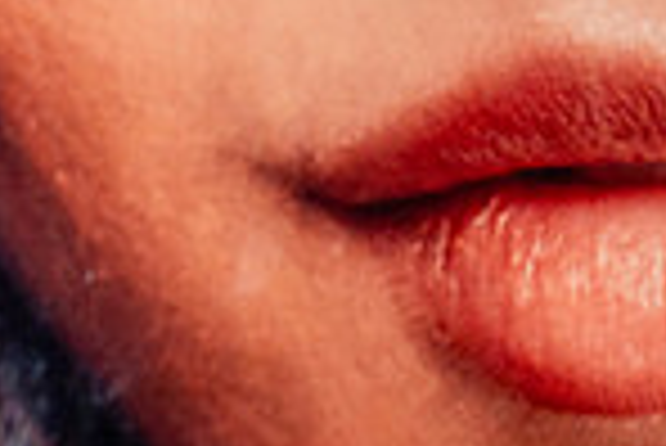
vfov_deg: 5.0
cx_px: -464
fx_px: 5074
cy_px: 854
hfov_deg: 7.3
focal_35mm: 274
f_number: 4
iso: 1000
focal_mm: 70
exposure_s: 1/160
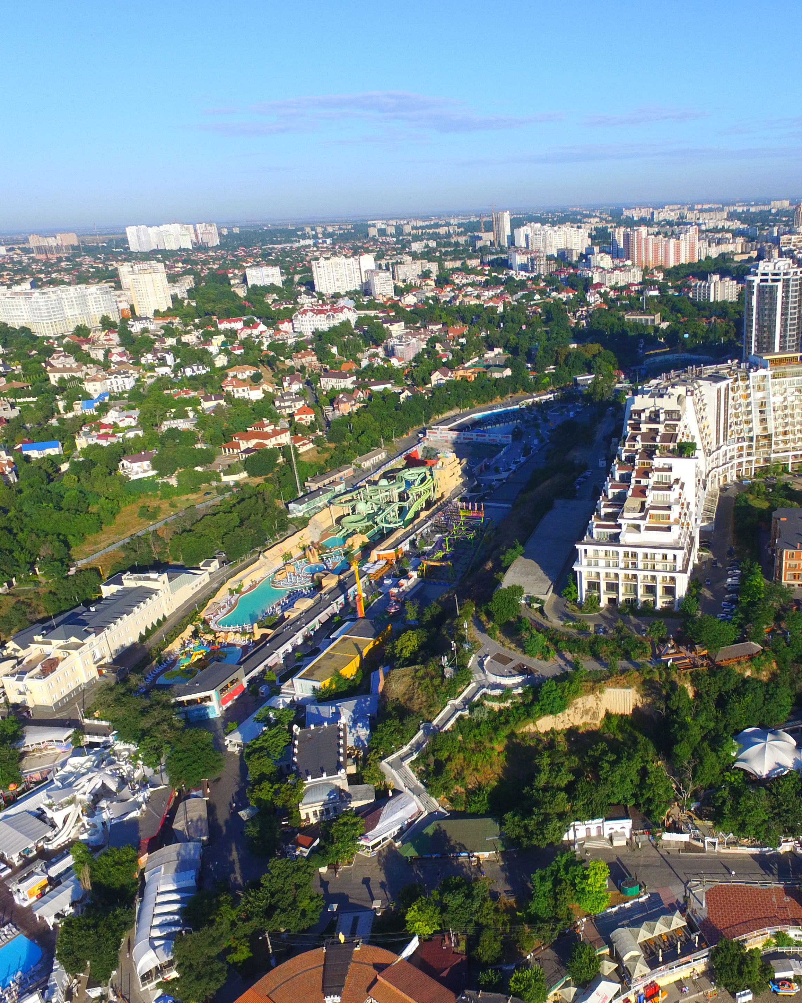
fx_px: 801
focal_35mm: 27
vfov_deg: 64.1
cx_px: 573
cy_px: 515
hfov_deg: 51.5
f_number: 2.8
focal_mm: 3.61
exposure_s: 1/909
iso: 100
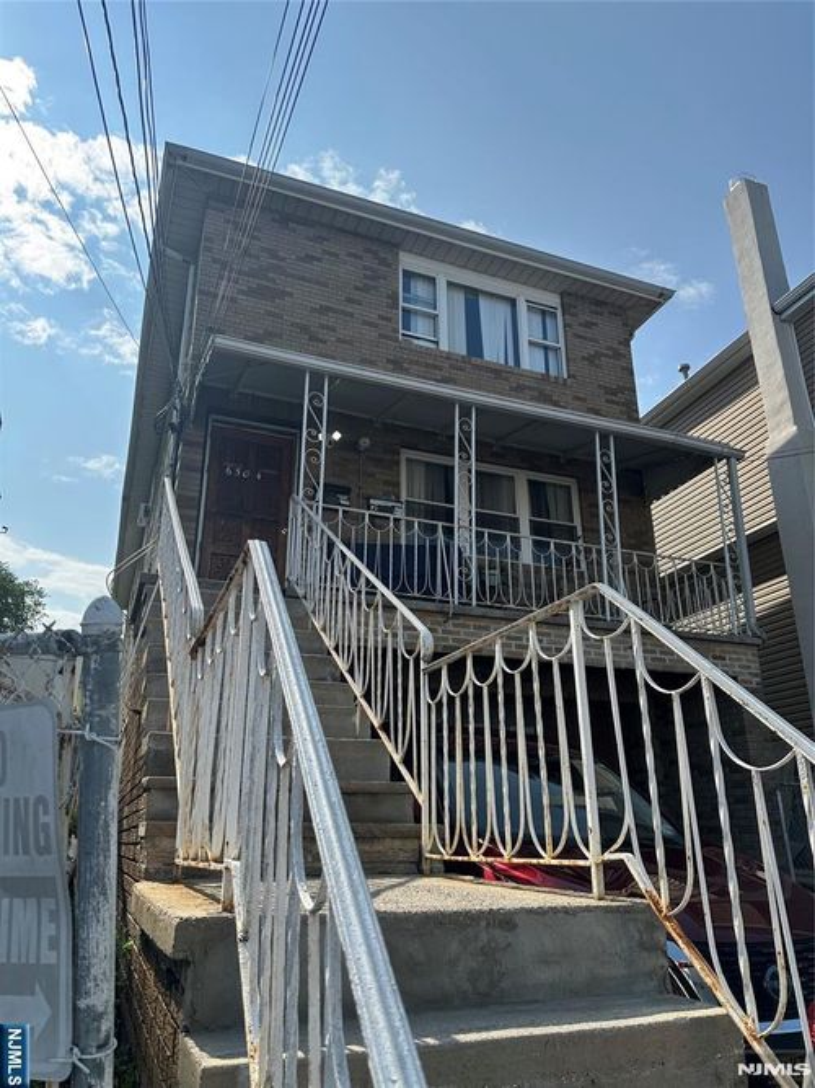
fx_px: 754
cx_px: 408
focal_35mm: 24
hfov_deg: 56.8
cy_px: 544
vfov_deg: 71.6
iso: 80
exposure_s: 1/4762
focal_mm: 6.86
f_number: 1.78
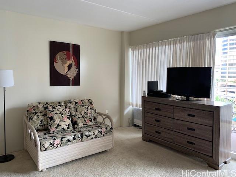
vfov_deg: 53.1
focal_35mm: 26
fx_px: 177
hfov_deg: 67.3
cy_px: 88
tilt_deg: -3.8
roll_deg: +0.3
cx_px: 118
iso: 80
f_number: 1.8
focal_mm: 4.25
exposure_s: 1/121
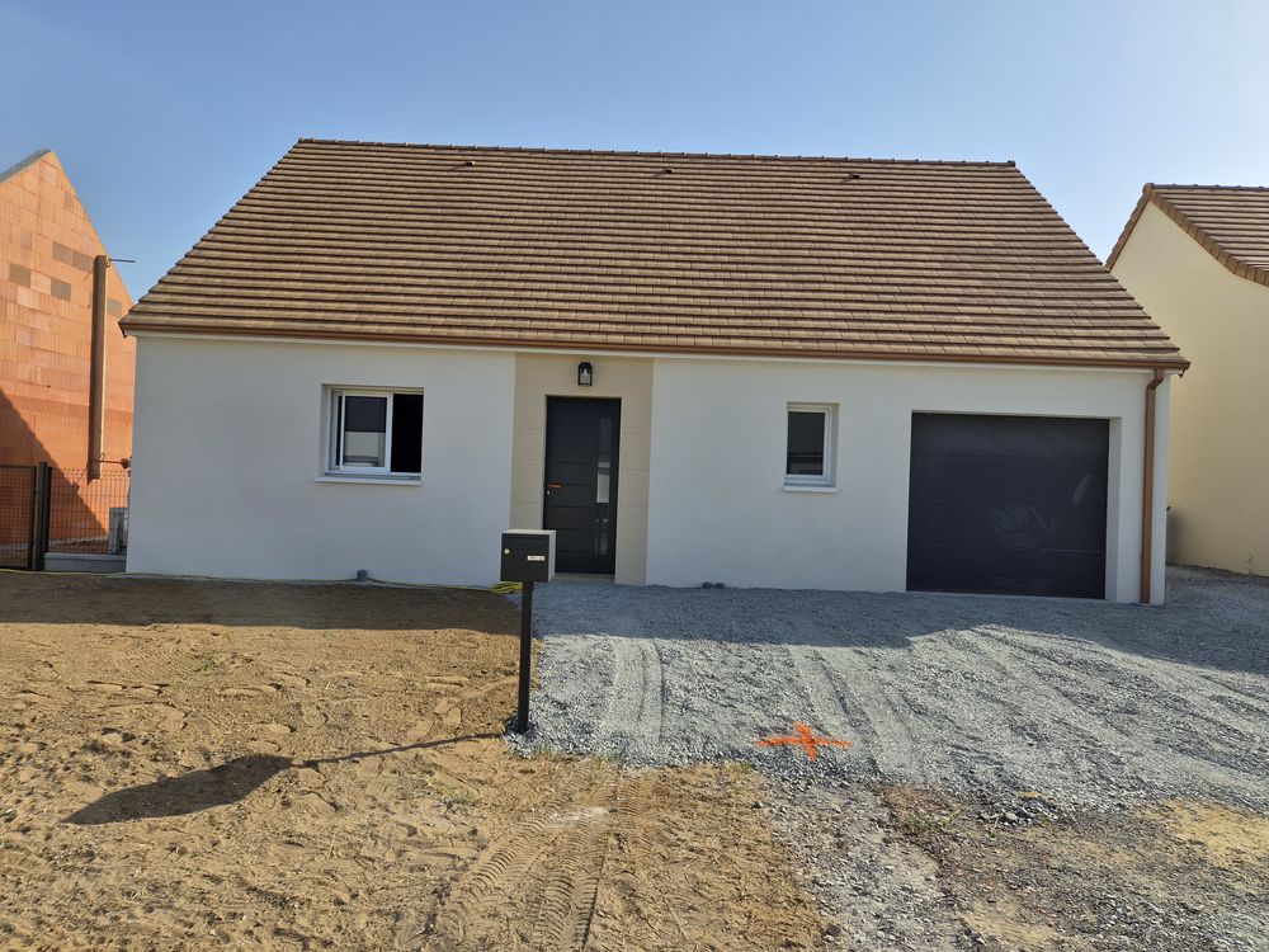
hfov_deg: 73.9
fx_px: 843
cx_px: 634
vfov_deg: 58.9
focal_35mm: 23
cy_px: 476
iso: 50
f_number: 1.8
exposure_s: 1/3488
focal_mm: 5.4
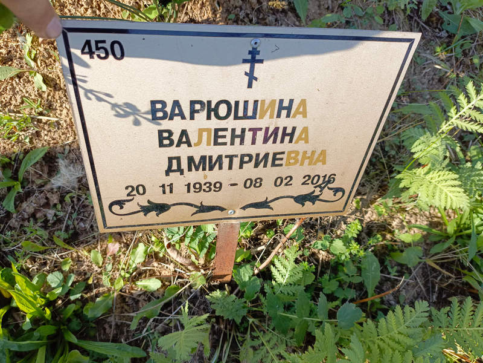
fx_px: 349
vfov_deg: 54.9
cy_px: 182
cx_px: 242
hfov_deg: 69.4
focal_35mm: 25
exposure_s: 1/498
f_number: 1.69
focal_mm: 4.76
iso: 111
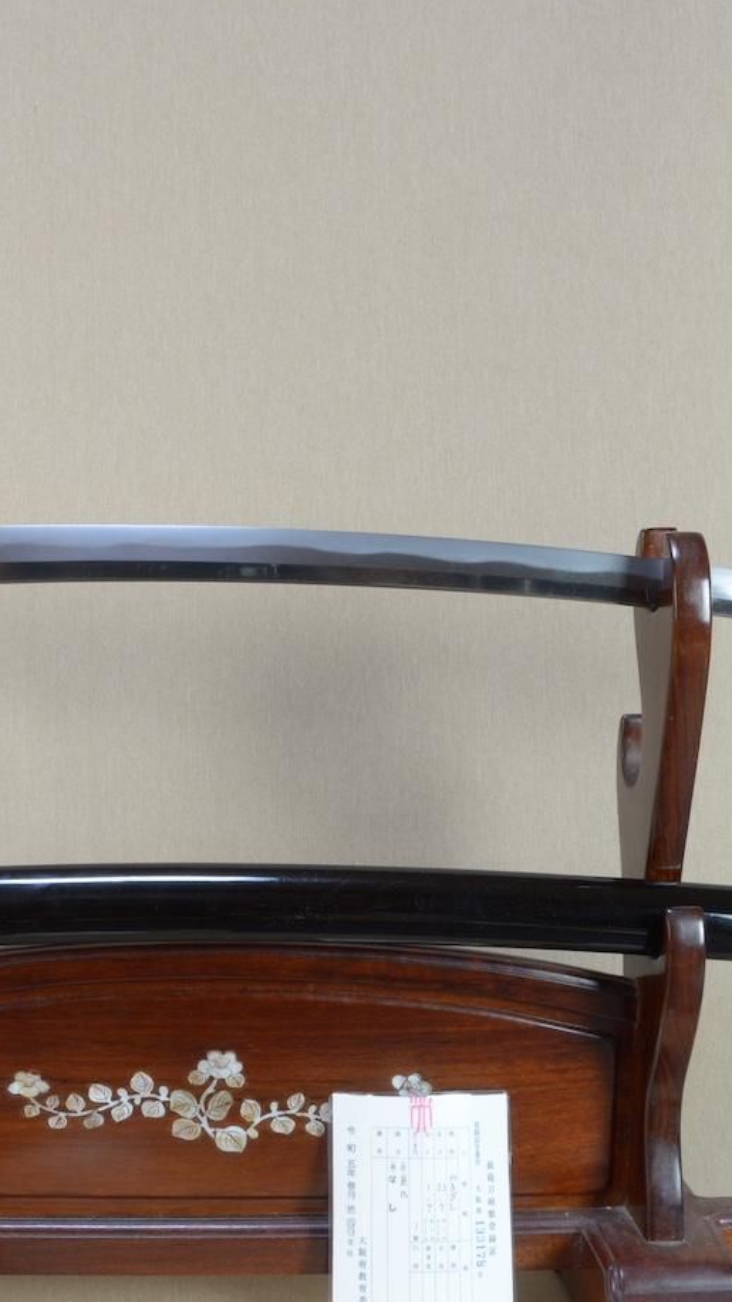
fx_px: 1657
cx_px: 209
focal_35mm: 48
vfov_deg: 42.9
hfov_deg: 24.7
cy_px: 646
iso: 400
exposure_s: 1/2
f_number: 11
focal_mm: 20
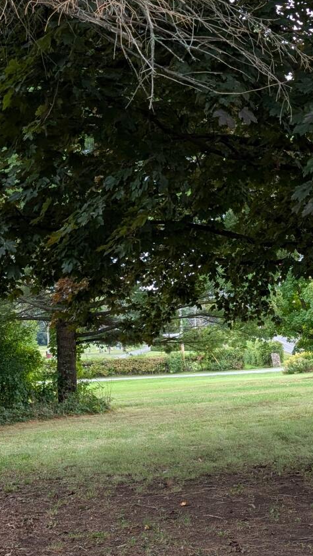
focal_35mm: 62
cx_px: 354
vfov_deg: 33.6
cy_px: 366
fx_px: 914
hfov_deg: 18.6
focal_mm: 6.9
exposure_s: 1/78.1
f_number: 1.68
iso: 20
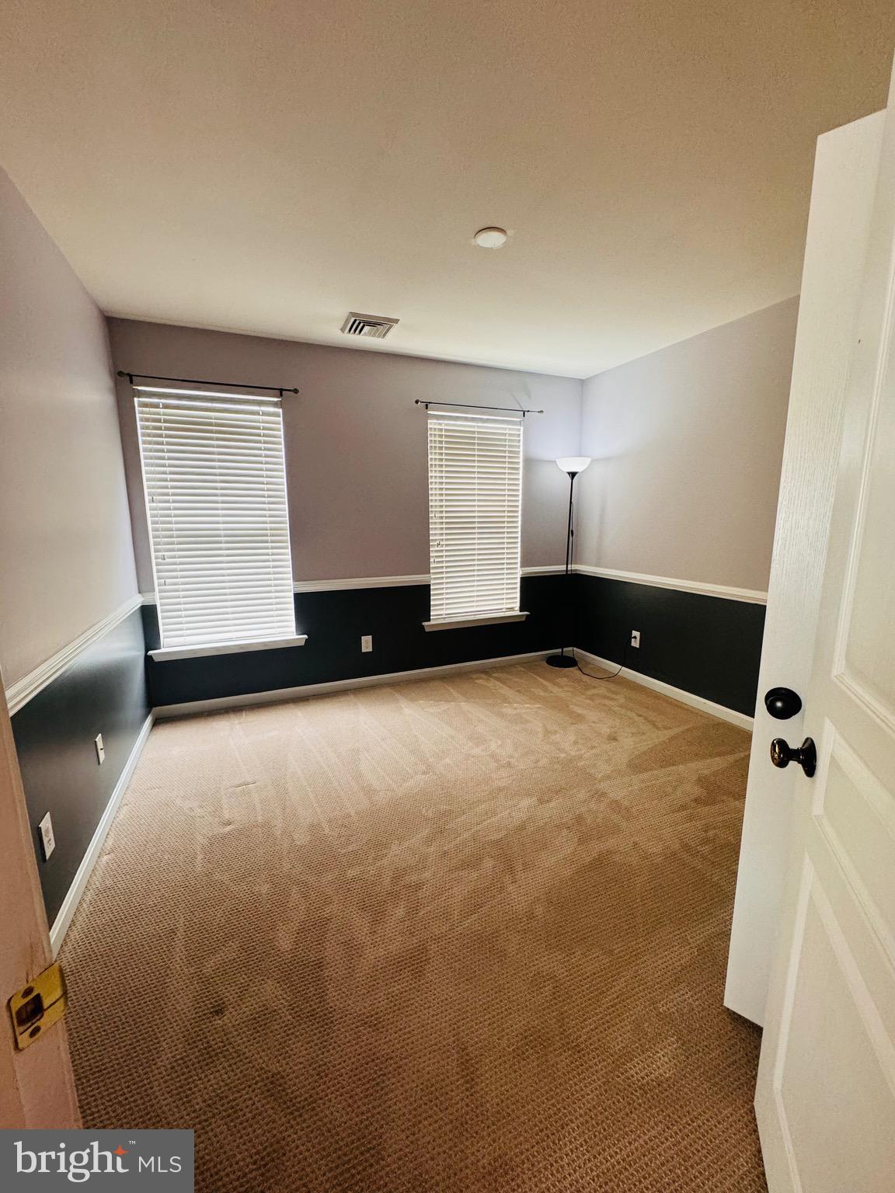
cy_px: 596
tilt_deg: -9.0
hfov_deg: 85.7
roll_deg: +0.1
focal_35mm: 14
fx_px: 483
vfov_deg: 102.1
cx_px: 448
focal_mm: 2.22
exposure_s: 1/60
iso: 200
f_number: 2.2
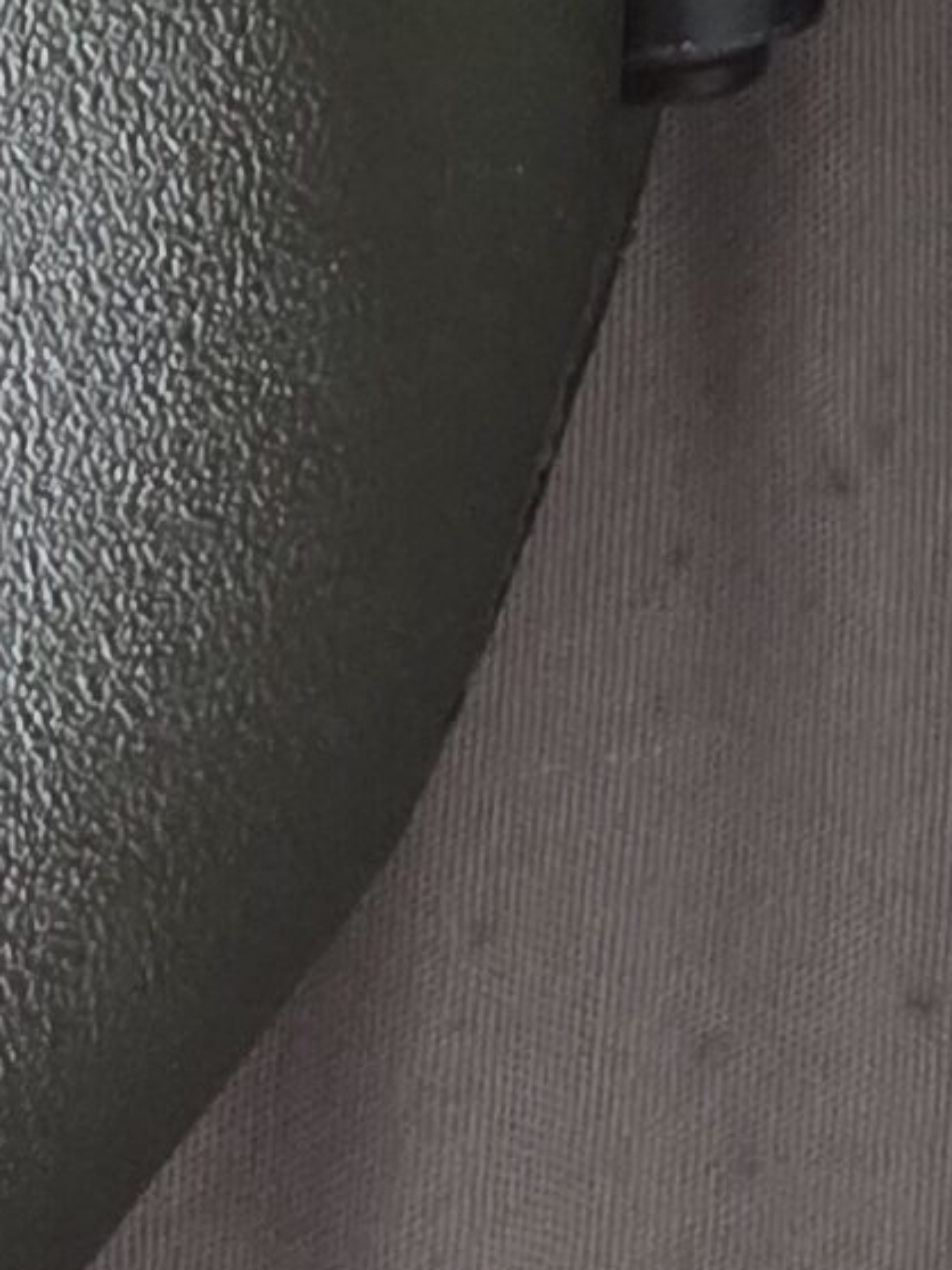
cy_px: -2483
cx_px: 1177
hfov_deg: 8.9
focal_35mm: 165
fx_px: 6055
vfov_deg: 9.5
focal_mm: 5.4
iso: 1000
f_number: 1.8
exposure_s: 1/100
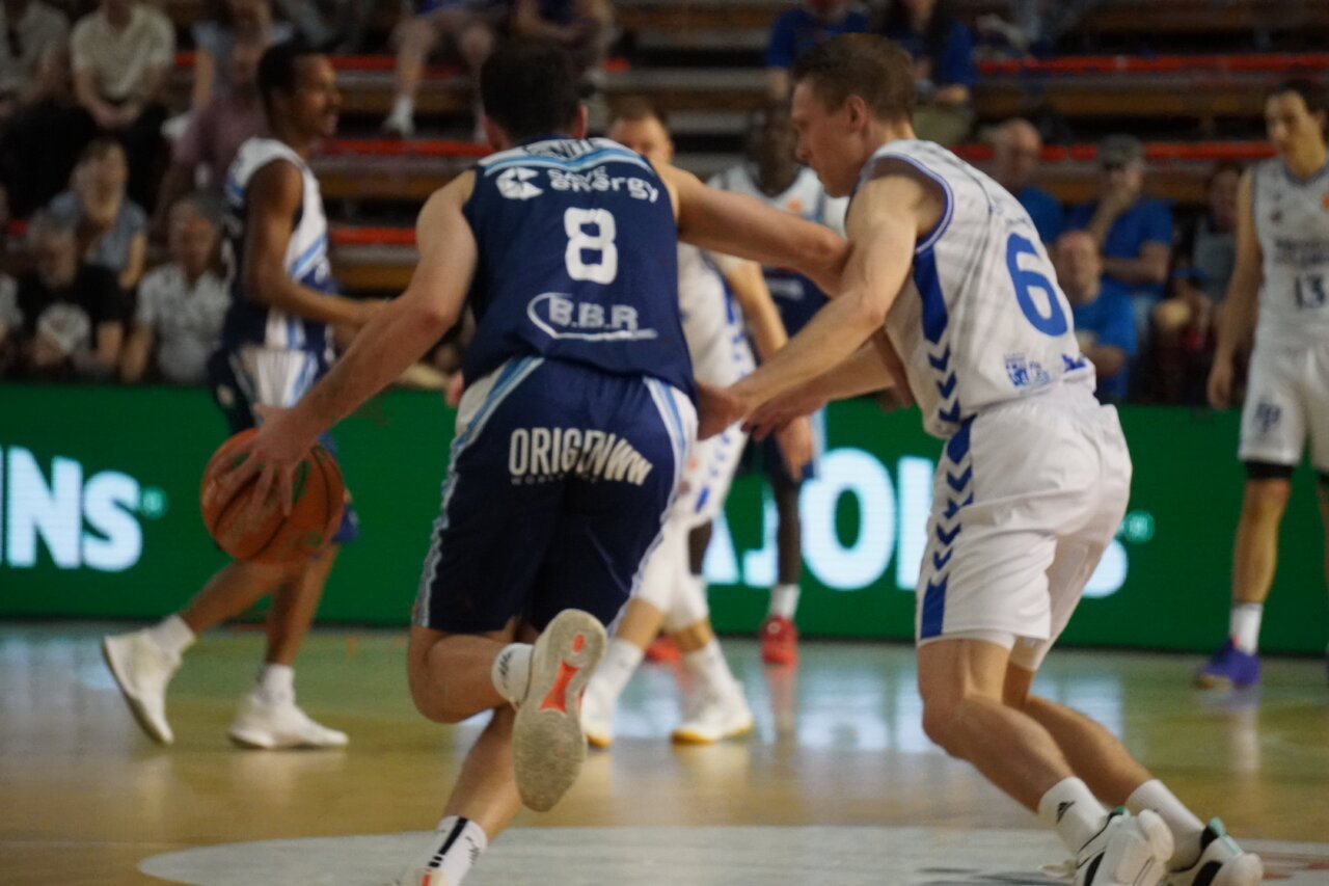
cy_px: 443
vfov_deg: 5.7
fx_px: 8969
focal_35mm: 243
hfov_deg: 8.5
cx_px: 664
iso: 6400
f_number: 6.3
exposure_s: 1/1000
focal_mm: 162
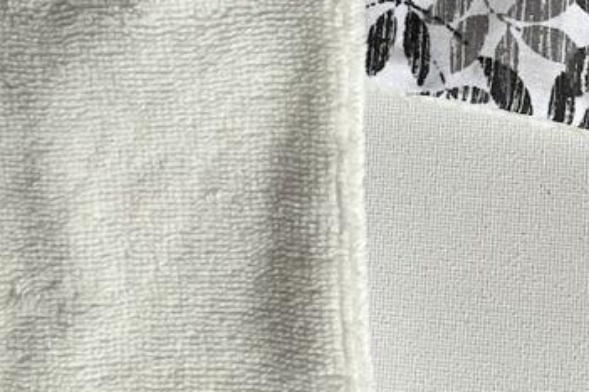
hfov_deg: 23.0
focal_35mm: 88
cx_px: 190
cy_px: -67
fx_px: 1440
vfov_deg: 15.0
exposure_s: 1/211
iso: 16
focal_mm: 3
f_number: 1.8
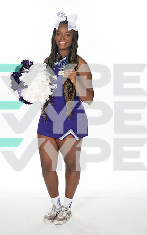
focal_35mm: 58
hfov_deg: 22.4
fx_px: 372
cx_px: 71
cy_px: 118
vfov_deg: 35.1
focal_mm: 56
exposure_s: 1/320
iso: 800
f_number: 7.1
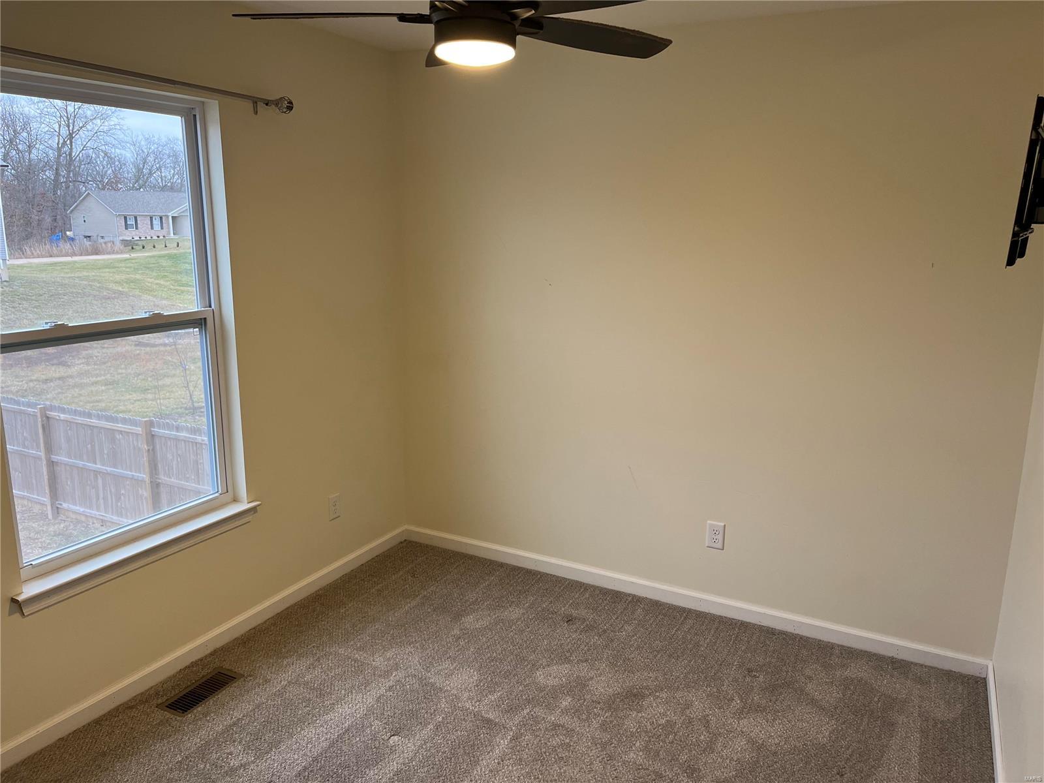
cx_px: 522
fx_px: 784
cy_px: 392
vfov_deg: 53.1
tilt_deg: -12.9
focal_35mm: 26
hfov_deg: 67.3
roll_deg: -0.1
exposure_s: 1/120
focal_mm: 5.1
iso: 125
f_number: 1.6
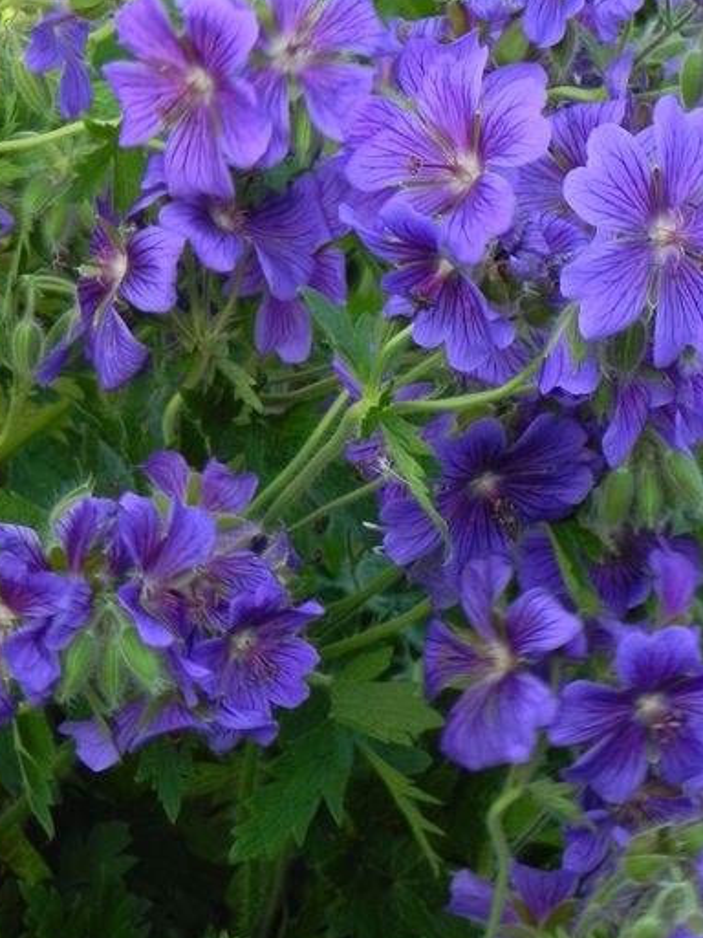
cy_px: 401
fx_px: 4441
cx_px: 492
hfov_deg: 9.0
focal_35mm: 164
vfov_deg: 12.0
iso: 160
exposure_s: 1/100
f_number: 4.5
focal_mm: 18.8
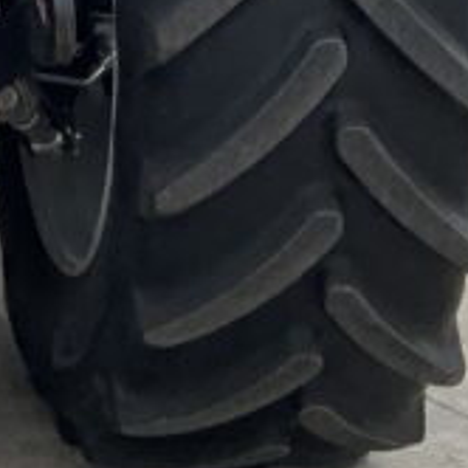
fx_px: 2417
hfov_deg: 10.8
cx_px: -127
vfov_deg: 10.4
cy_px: -355
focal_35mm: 158
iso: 16
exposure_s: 1/1912
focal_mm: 3
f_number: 1.8
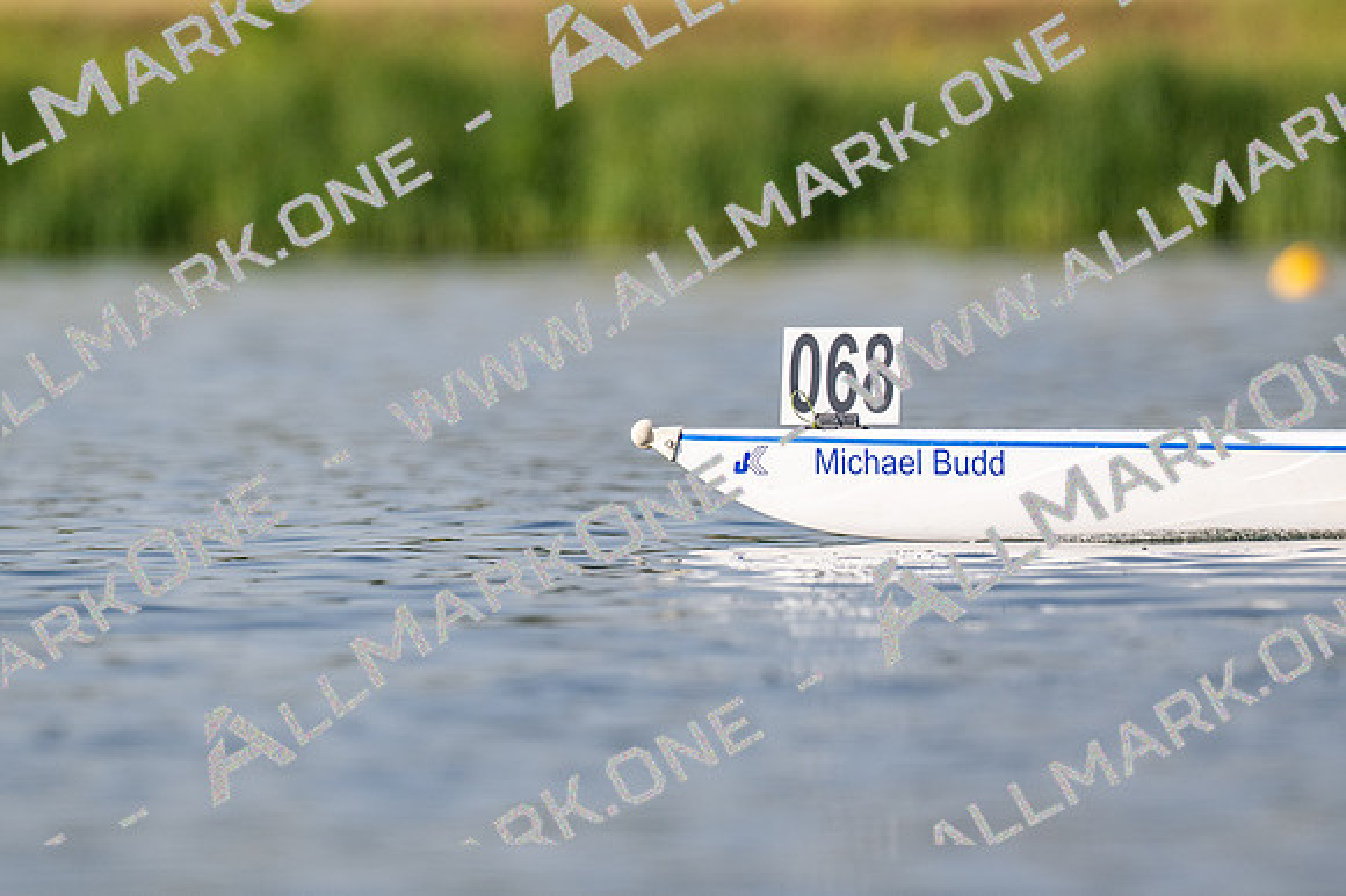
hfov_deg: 2.3
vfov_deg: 1.5
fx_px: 33630
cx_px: 673
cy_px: 448
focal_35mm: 900
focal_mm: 600
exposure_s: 1/2500
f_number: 5
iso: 160
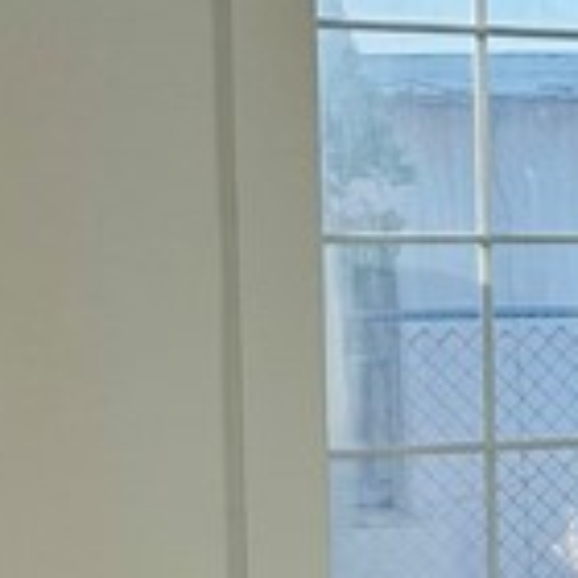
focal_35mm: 155
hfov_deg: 8.2
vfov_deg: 11.3
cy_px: 314
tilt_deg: -0.7
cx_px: 2085
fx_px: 2928
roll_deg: +1.1
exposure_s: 1/962
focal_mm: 6.86
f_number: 1.78
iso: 80
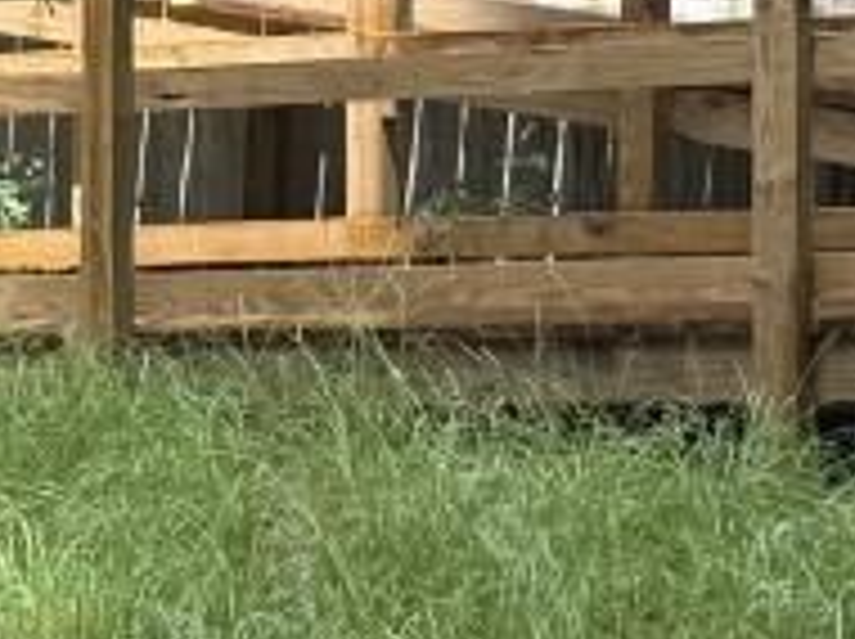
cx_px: 99
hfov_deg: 10.8
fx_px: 4490
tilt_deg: -2.3
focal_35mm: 182
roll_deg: -0.8
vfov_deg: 8.0
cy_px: -198
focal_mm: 6.76
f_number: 1.78
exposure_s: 1/702
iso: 80
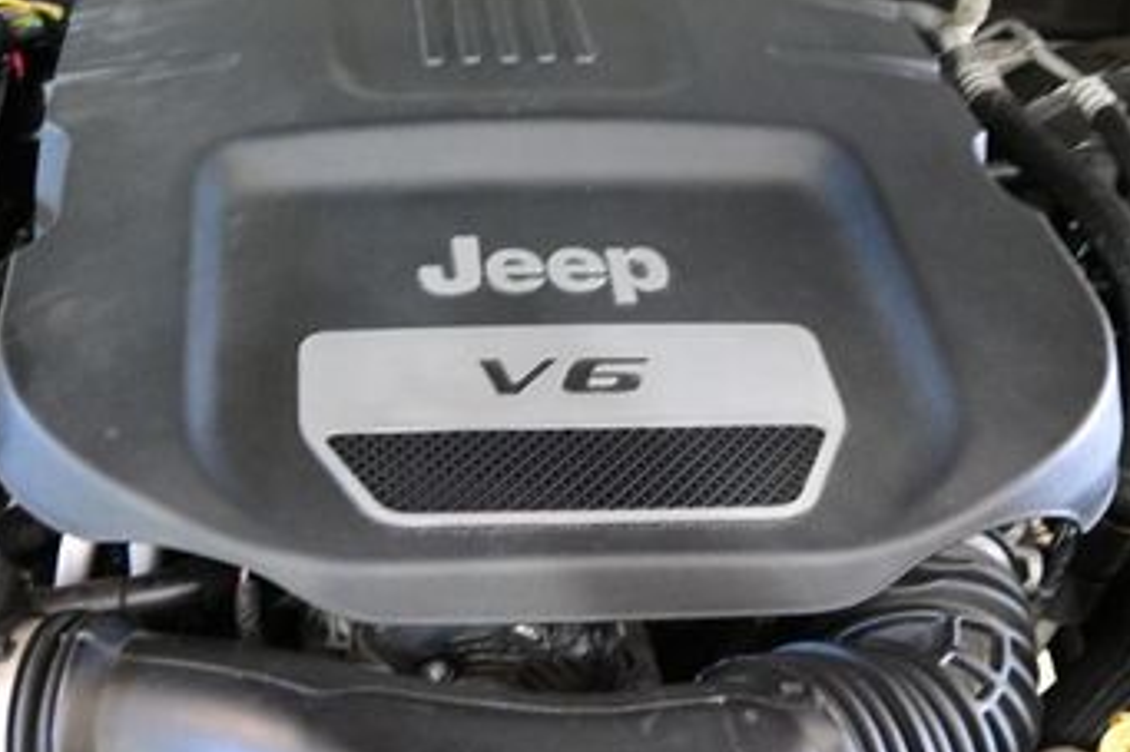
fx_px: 1412
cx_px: 401
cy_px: 414
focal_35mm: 45
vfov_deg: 29.8
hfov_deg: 43.2
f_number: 3.5
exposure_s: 1/25
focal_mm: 16
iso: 2500
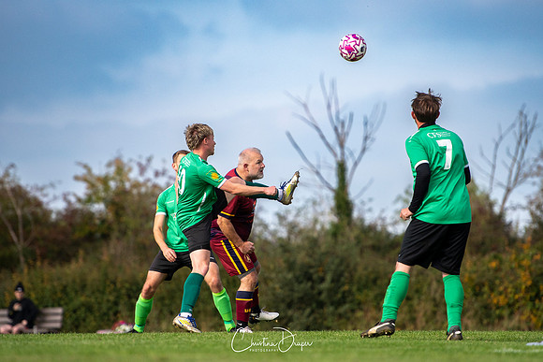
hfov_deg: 7.0
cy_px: 181
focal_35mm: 292
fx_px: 4413
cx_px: 272
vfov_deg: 4.7
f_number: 2.8
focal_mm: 195
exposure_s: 1/6400
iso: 250
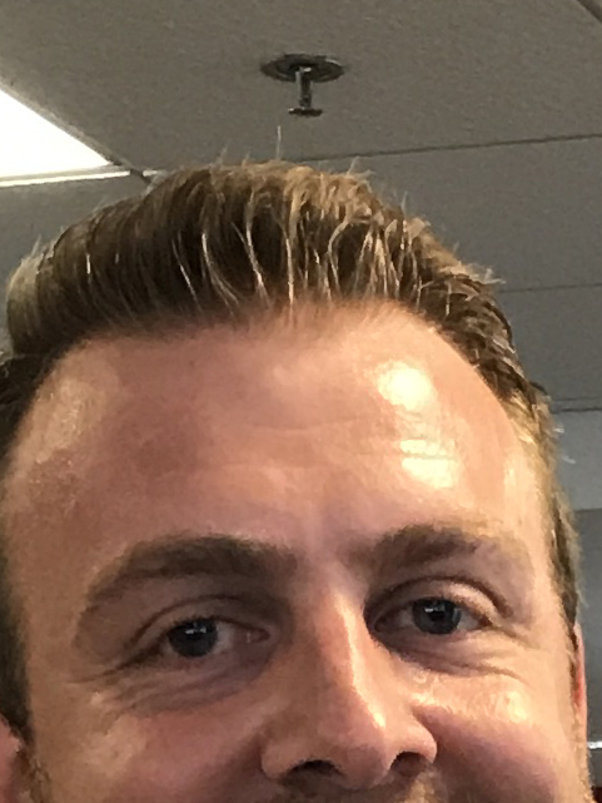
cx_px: 776
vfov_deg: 9.8
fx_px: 4080
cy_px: 1968
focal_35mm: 176
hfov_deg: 8.3
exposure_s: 1/15
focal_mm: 3.99
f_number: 1.8
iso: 40
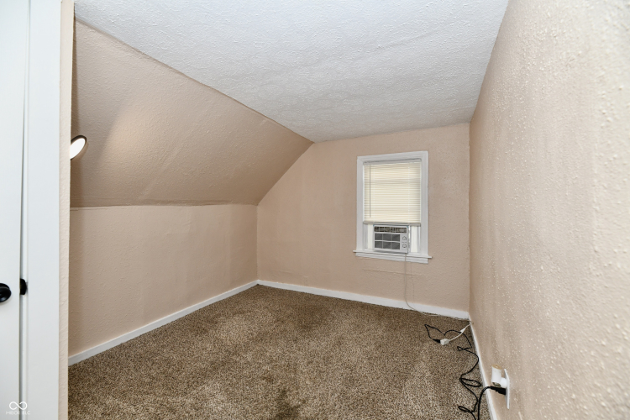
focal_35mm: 14
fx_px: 245
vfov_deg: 81.2
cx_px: 315
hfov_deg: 104.3
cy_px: 210
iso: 640
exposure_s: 1/60
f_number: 6.3
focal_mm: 14
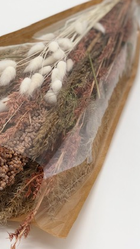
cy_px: 120
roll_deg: +1.4
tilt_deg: -38.0
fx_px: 568
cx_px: 15
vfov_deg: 24.7
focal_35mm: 86
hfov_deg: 13.9
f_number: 2.4
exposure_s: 1/102
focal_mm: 6
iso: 16
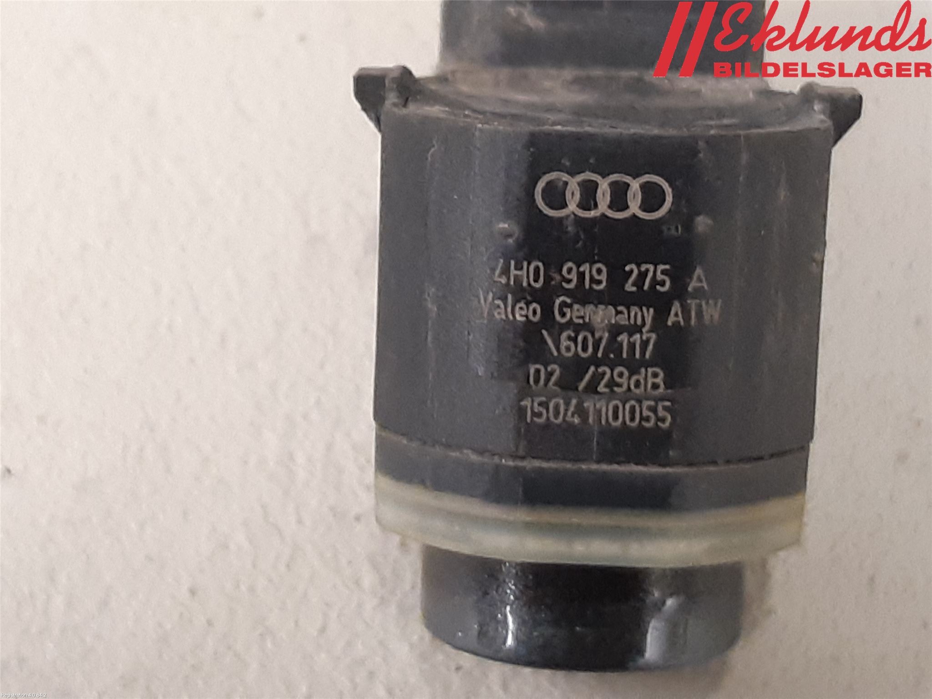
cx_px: 466
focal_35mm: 26
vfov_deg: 53.1
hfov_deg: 67.3
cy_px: 350
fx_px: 700
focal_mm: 3.93
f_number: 1.7
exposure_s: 1/25
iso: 200
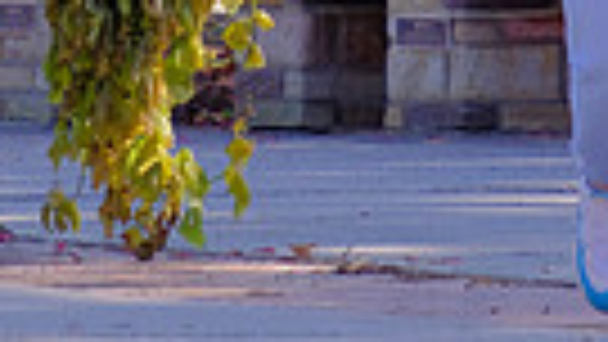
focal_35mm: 1348
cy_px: -506
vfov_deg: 0.9
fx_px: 21736
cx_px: 320
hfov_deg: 1.6
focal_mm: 200
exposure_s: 1/250
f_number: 4.8
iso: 320
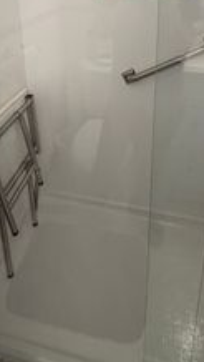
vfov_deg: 59.0
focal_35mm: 28
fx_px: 269
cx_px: 101
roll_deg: +0.9
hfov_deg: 41.6
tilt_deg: -16.6
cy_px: 43
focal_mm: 2.22
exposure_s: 1/120
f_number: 2.2
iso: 320
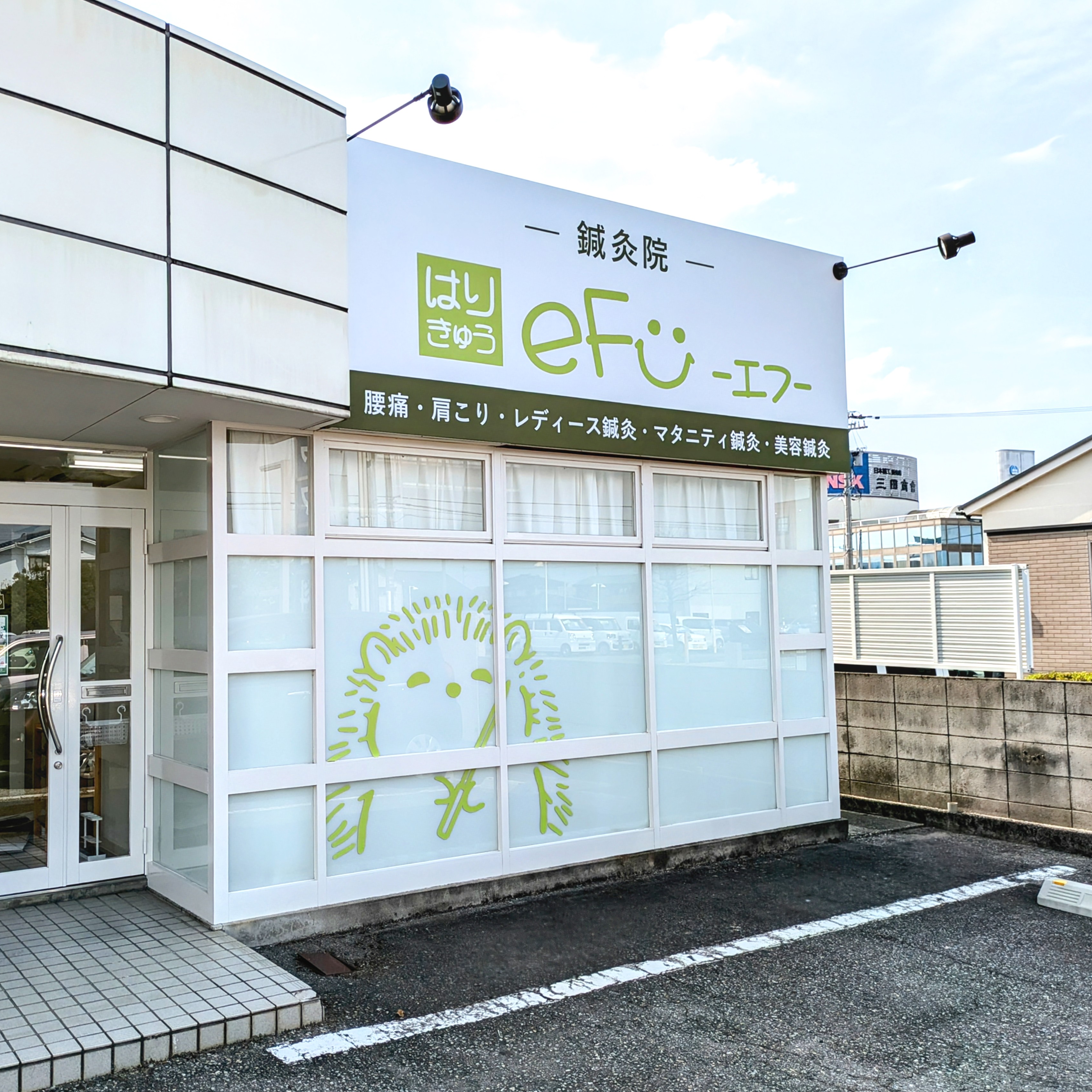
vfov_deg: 54.0
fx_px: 1071
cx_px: 410
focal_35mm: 30
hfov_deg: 53.5
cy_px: 546
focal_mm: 5.43
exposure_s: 1/2732
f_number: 1.89
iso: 50
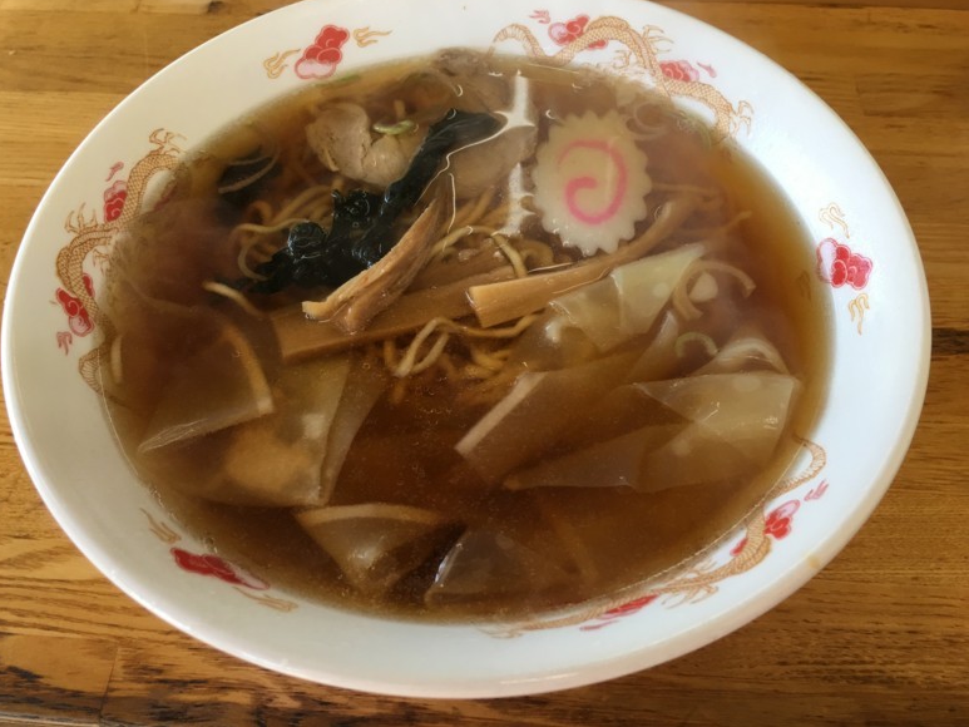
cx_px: 469
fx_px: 840
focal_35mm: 30
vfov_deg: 46.8
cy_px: 352
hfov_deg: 59.9
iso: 25
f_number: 2.2
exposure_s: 1/40
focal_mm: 4.15
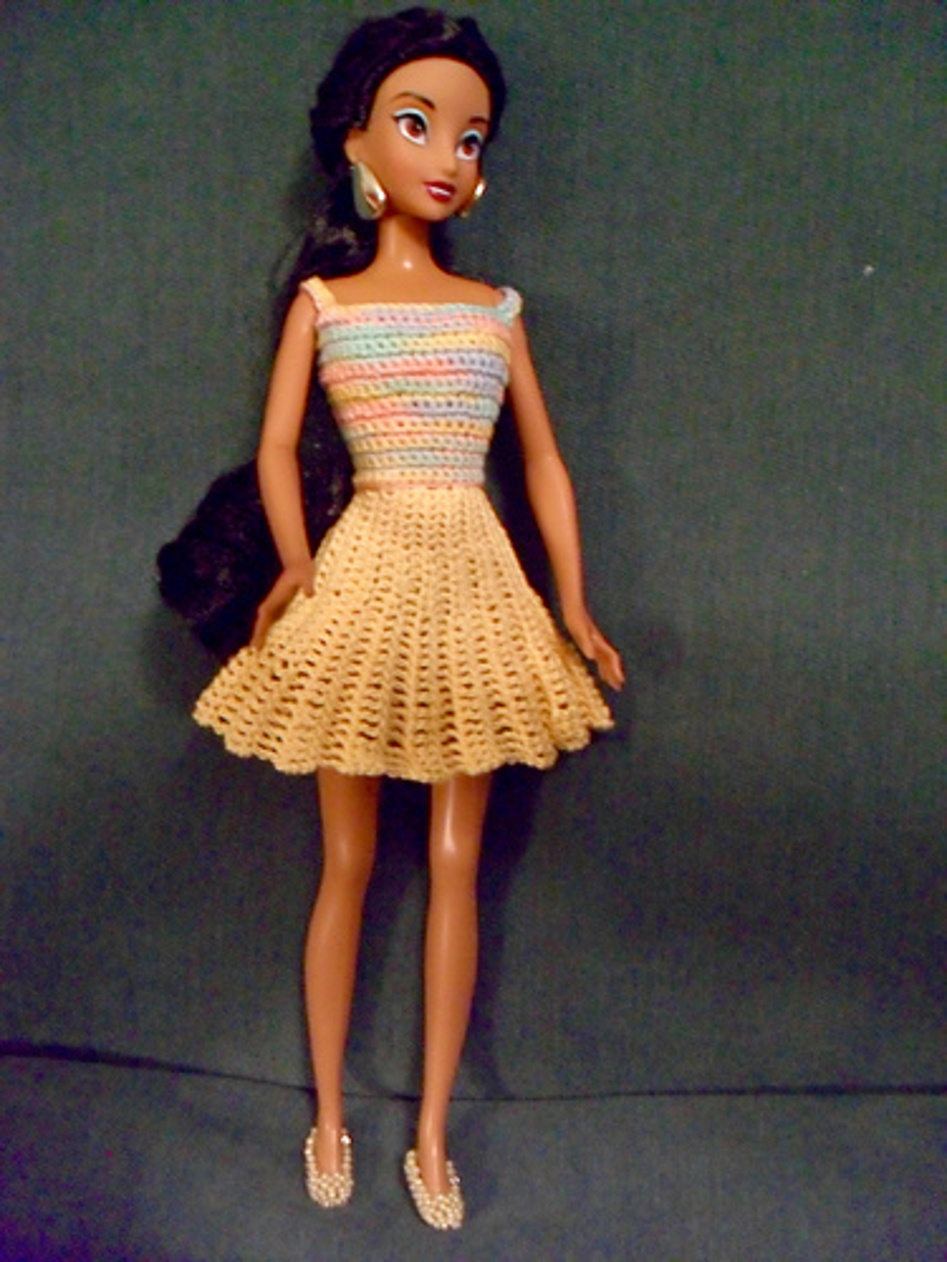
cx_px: 474
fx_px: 1277
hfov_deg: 40.7
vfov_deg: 52.6
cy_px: 631
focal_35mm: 35
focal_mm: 6.2
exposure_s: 1/10
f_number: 2.8
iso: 400
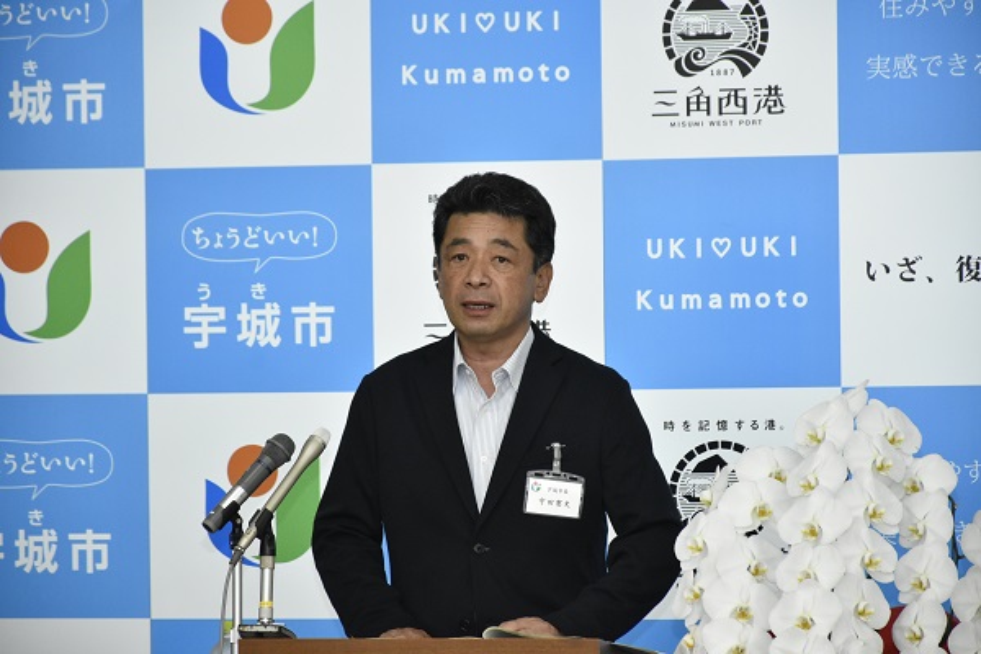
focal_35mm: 210
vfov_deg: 6.5
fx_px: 5722
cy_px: 327
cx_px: 490
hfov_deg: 9.8
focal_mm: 140
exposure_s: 1/250
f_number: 5.6
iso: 3200
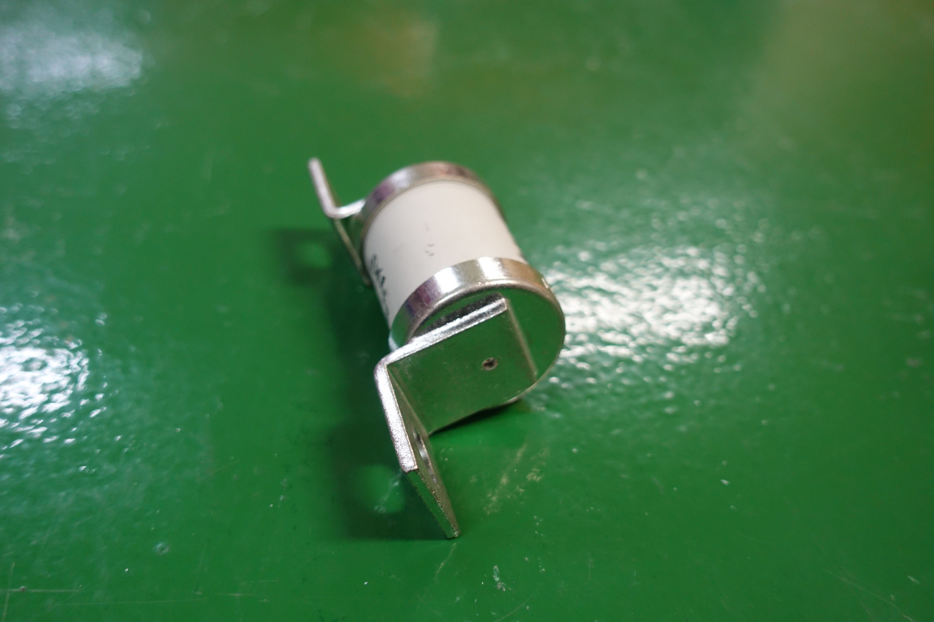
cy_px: 311
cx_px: 467
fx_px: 830
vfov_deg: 41.1
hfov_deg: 58.7
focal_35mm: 32
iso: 800
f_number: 2.8
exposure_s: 1/30
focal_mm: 11.69
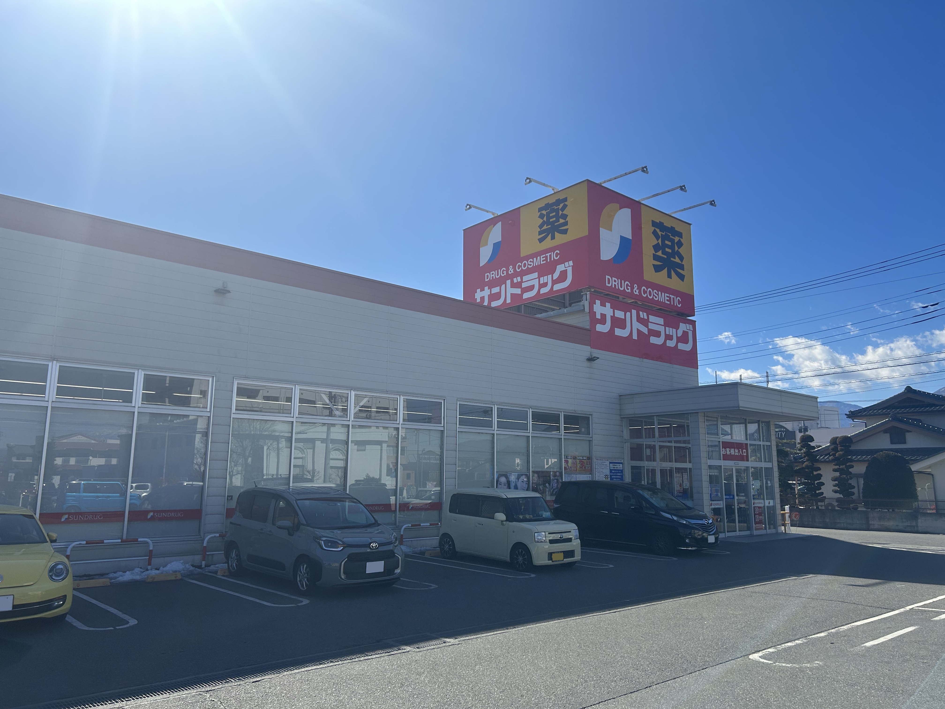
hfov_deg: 67.3
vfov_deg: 53.1
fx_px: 710
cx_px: 472
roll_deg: -0.2
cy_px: 354
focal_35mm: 26
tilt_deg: +10.0
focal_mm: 5.7
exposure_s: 1/6211
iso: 50
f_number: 1.5
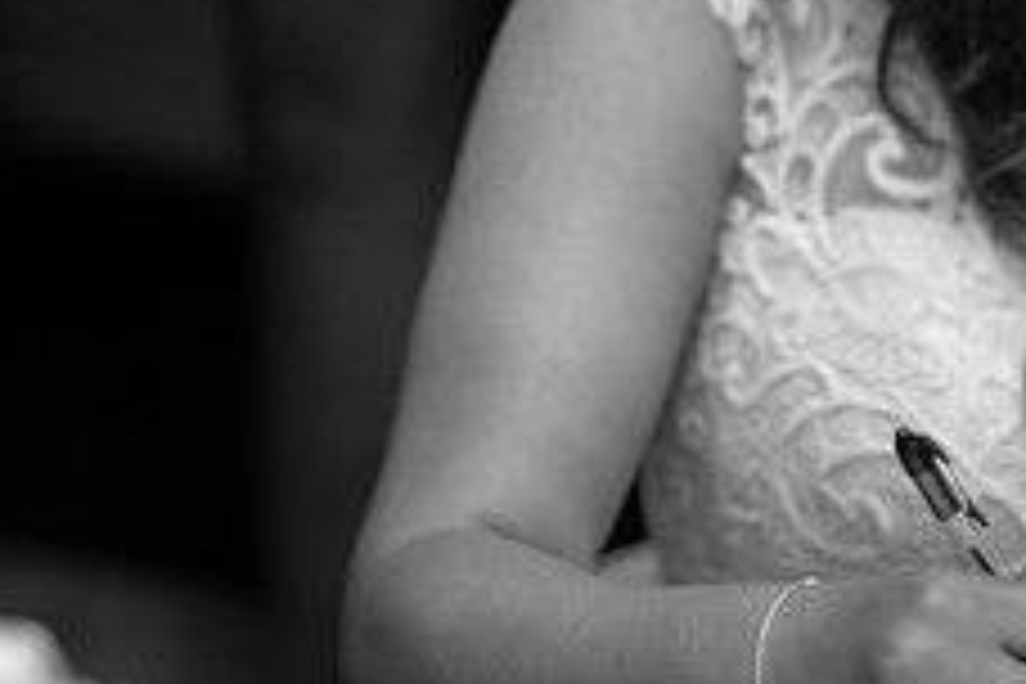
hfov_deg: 9.5
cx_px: 891
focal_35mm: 216
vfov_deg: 6.4
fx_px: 6156
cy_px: 155
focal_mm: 85
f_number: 2
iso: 500
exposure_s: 1/160
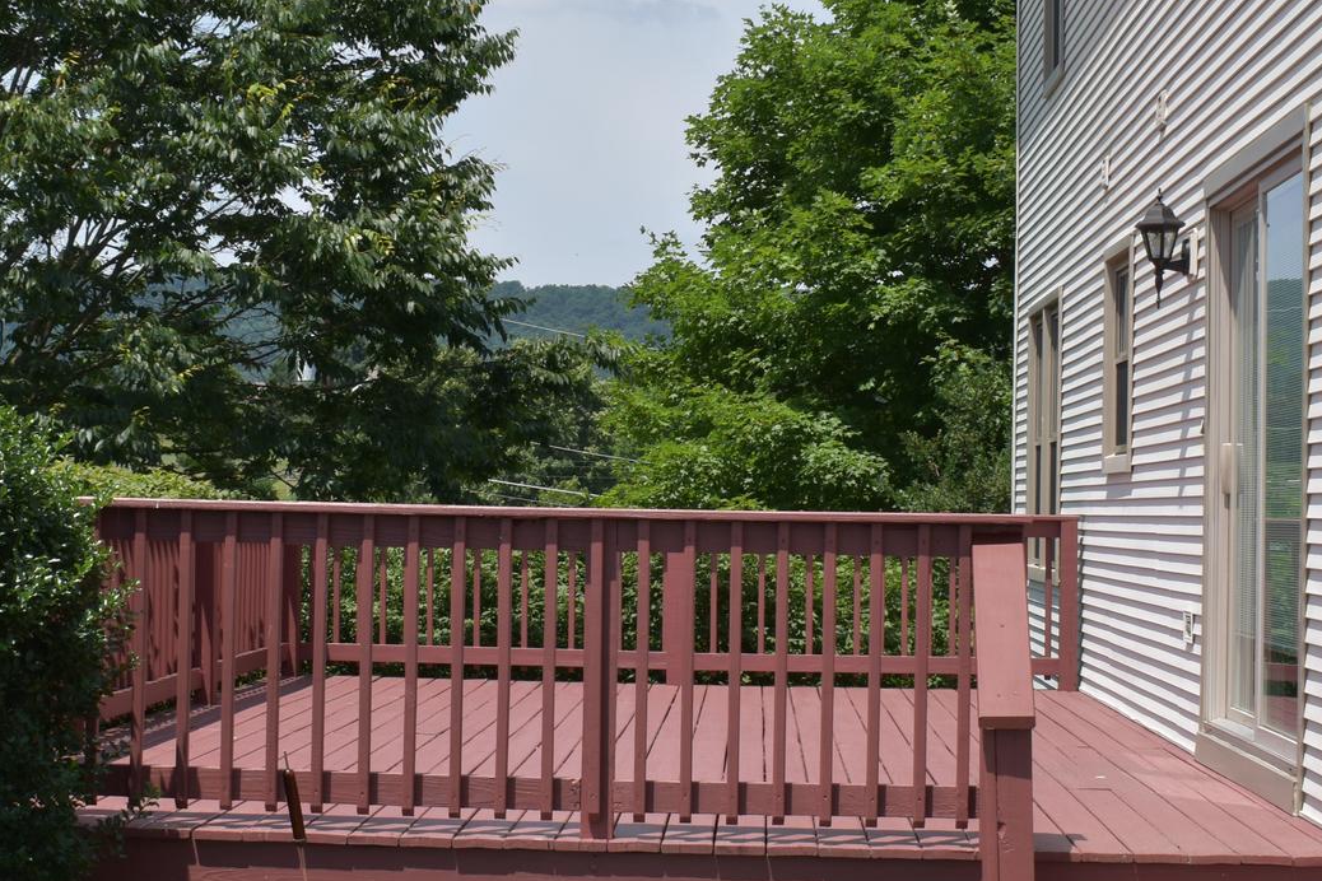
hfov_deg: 28.4
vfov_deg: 19.2
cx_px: 609
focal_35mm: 71
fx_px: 2607
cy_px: 459
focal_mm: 24
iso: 100
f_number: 9
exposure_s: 1/200
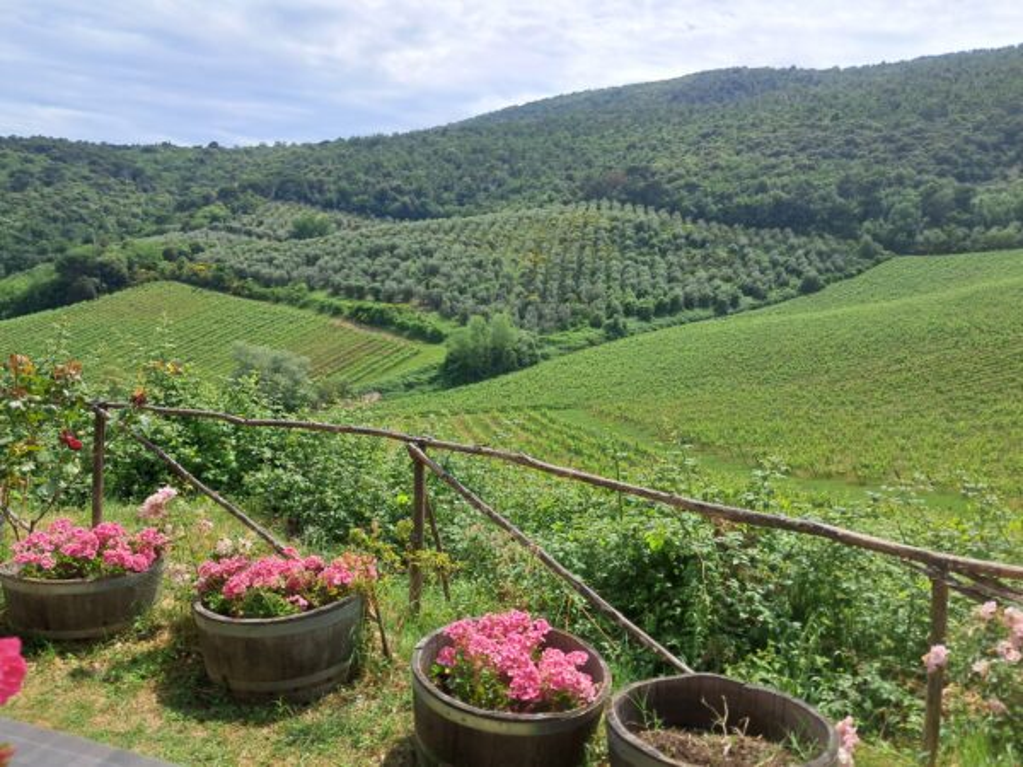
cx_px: 512
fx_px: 798
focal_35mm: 27
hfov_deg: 65.3
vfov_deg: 51.4
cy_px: 384
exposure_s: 1/570
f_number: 1.8
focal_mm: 4
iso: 50
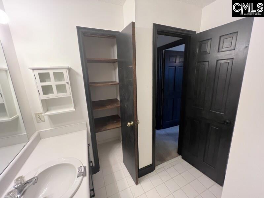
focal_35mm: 13
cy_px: 99
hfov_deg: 106.2
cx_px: 132
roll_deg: +2.6
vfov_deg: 89.9
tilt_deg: -13.6
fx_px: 99
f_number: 1.8
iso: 500
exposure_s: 1/60
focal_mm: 1.57
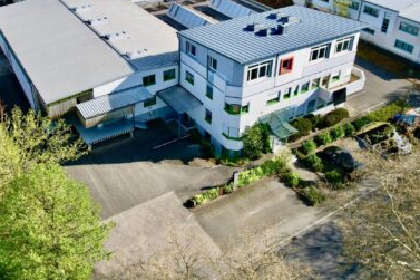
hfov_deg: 55.6
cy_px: 85
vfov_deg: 38.2
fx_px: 396
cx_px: 177
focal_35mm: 34
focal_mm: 8.38
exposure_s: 1/1500
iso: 100
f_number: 2.8
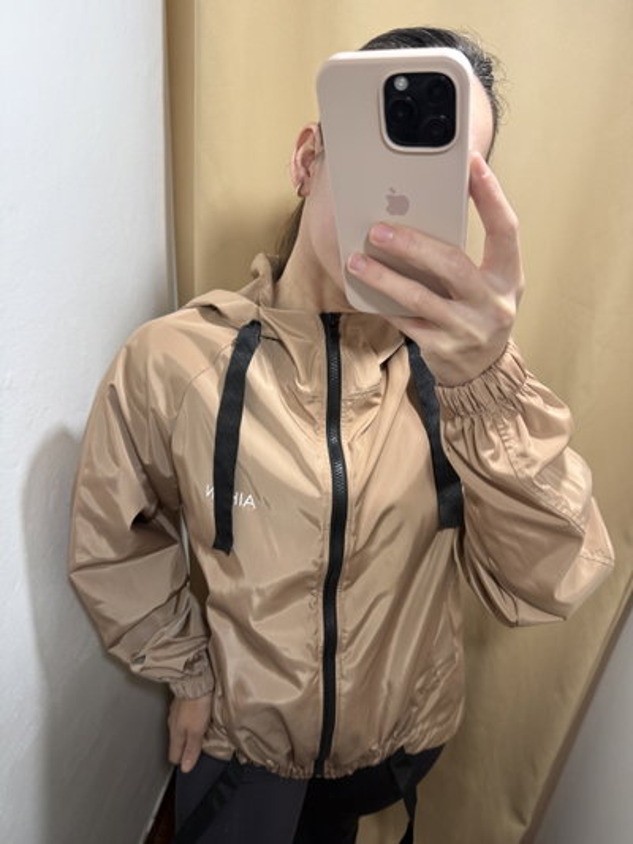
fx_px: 585
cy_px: 422
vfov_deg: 71.6
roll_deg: -6.9
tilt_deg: -26.6
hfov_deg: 56.8
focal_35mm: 24
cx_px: 316
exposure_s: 1/50
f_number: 1.78
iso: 160
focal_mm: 6.76
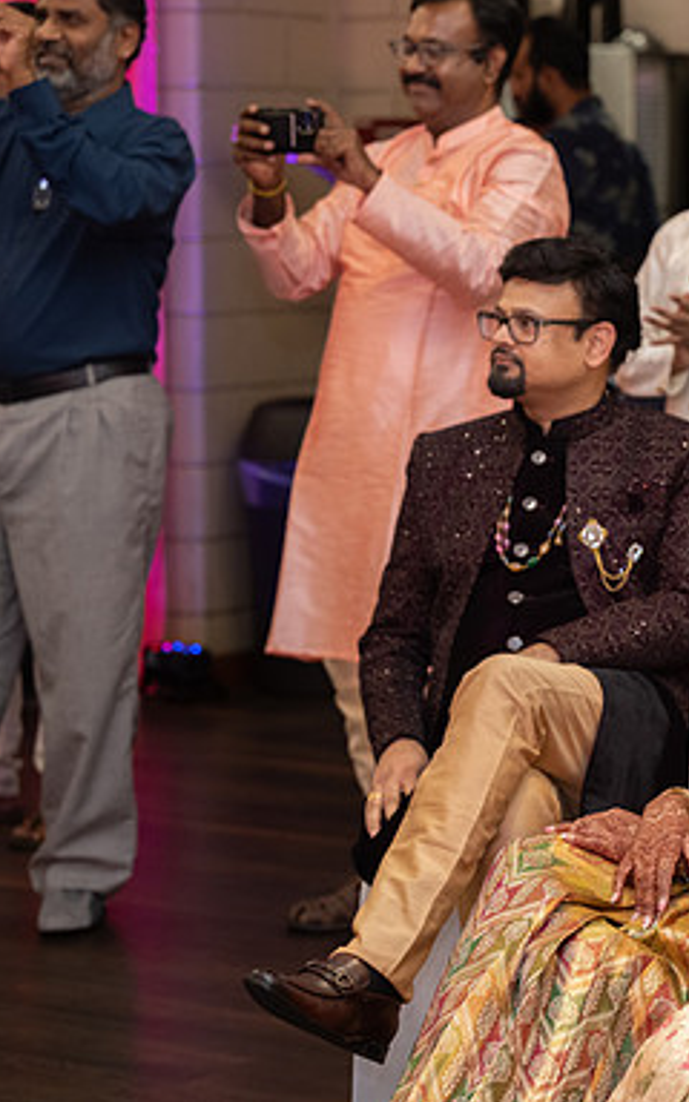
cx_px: 787
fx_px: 3425
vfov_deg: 18.3
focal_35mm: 114
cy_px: 552
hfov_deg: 11.3
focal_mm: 74
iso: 1000
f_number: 3.5
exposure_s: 1/160
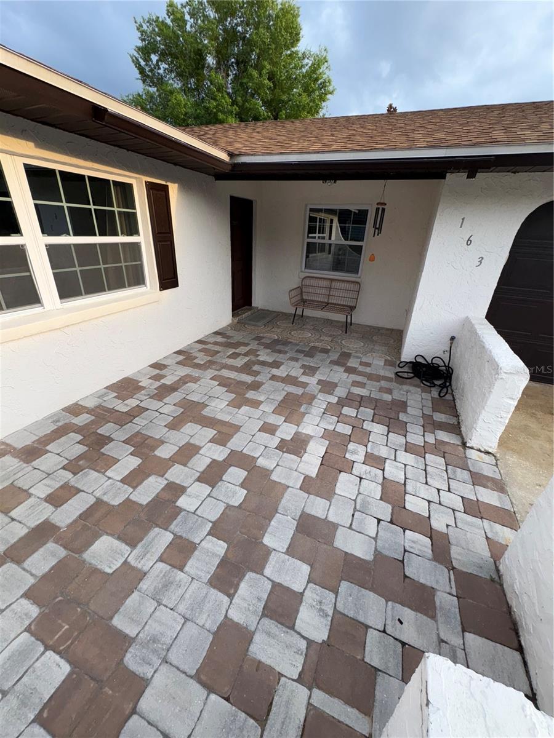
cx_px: 277
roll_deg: -2.8
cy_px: 369
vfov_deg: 102.1
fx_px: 299
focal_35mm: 14
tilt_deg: -26.7
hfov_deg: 85.7
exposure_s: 1/200
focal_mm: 2.22
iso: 32
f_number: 2.2
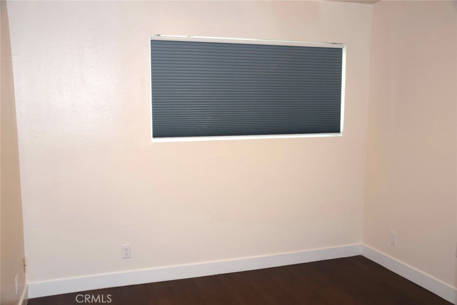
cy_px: 152
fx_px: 419
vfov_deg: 40.0
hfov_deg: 57.2
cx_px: 228
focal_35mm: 33
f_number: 4
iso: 800
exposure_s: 1/60
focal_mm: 22
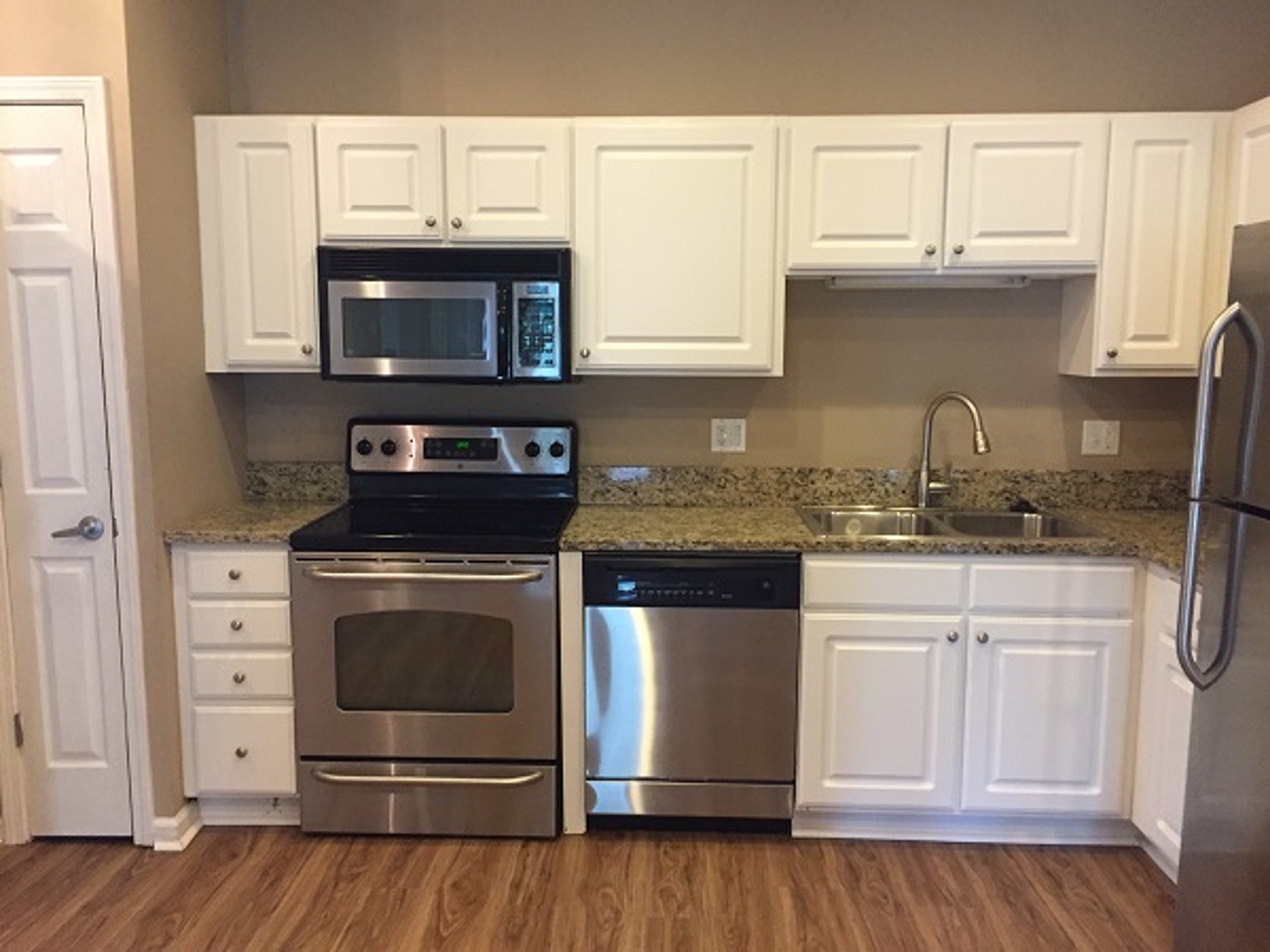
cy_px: 476
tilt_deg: -7.6
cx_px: 635
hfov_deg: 61.7
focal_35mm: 29
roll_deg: +0.1
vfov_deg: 48.2
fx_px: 1064
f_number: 2.2
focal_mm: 4.15
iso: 200
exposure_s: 1/30
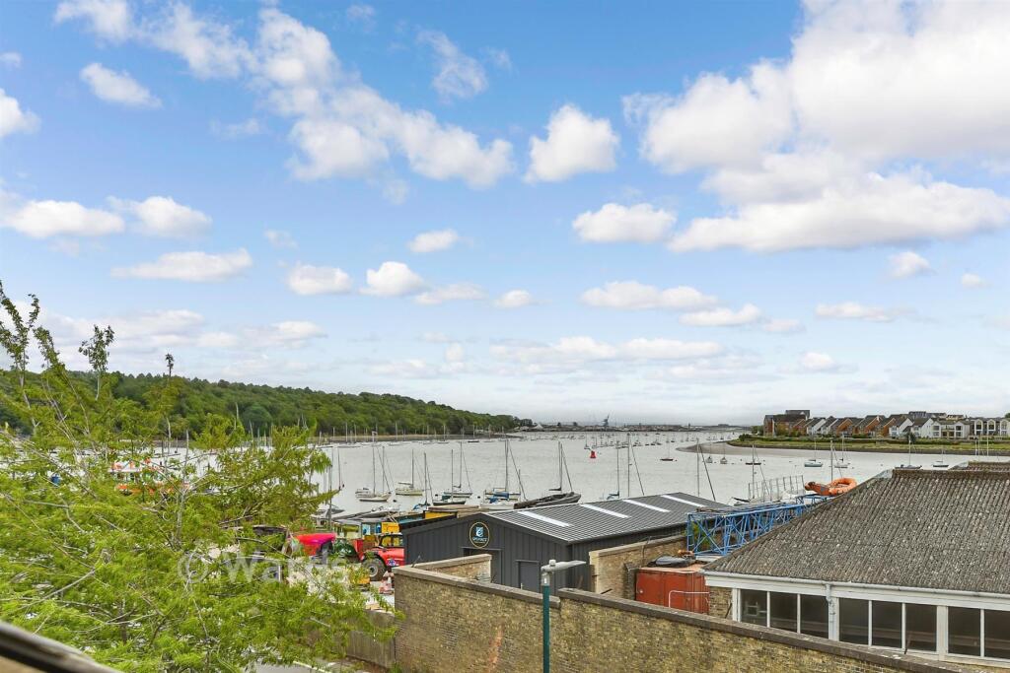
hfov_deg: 61.9
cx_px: 505
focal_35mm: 30
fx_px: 842
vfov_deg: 43.6
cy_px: 336
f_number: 10
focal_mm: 20
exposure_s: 1/400
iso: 500
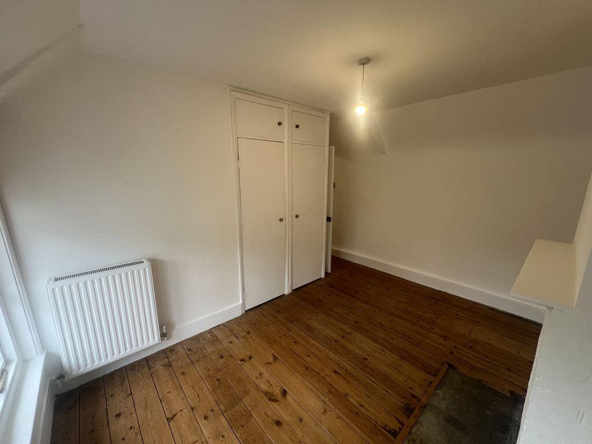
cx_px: 296
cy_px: 222
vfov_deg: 89.9
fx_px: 222
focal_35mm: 13
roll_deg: -0.1
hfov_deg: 106.2
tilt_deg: -12.3
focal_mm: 1.57
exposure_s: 1/99
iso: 64
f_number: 1.8
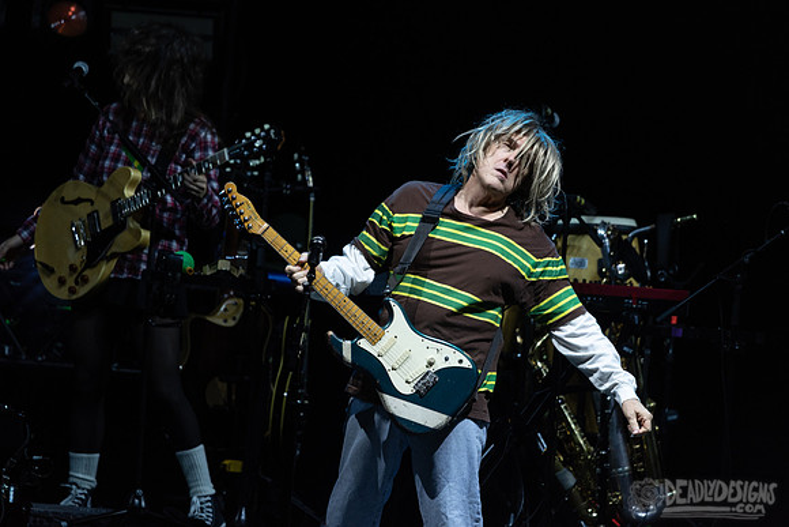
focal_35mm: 689
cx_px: 394
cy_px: 225
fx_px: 15097
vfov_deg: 2.0
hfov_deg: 3.0
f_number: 6.3
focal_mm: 600
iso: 1000
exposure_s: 1/500
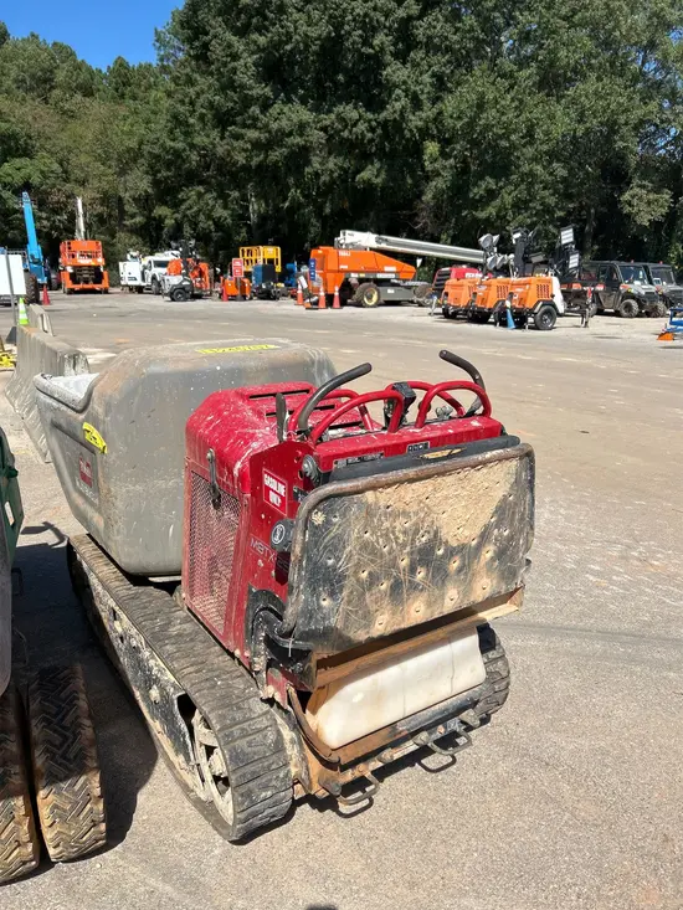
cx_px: 342
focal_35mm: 26
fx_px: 684
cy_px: 455
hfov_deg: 53.1
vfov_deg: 67.3
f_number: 1.5
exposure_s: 1/4115
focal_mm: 5.7
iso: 50
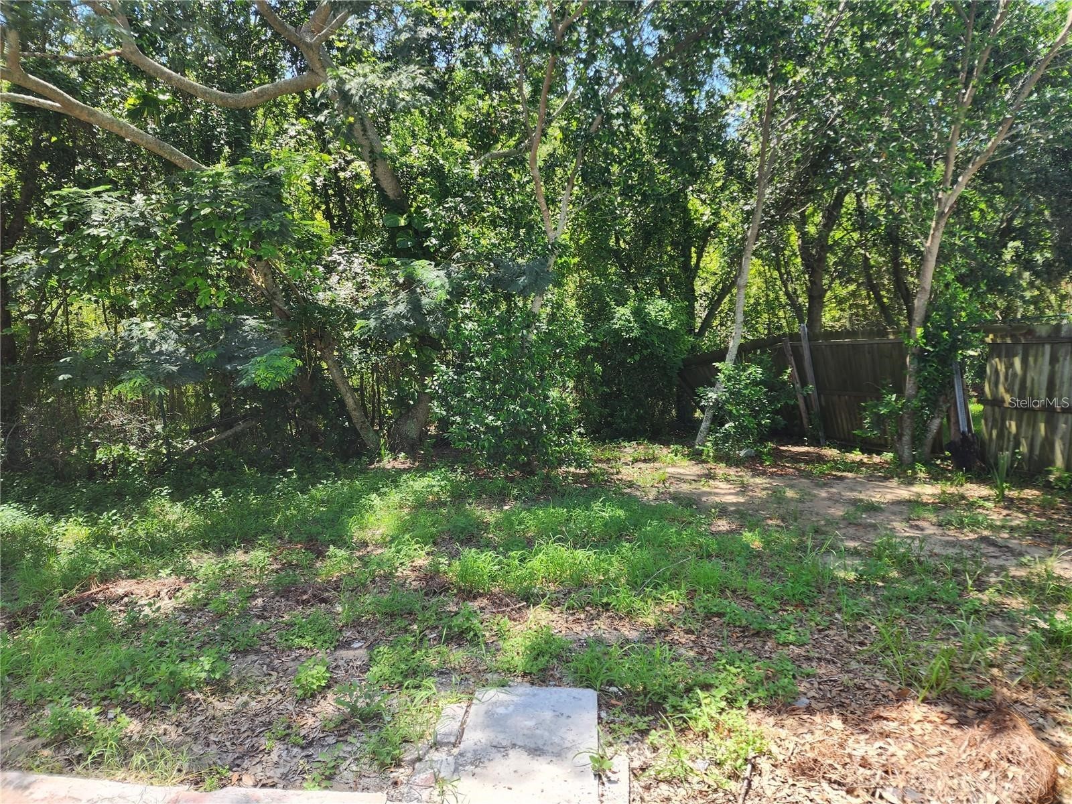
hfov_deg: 73.9
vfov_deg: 58.9
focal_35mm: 23
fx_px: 712
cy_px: 402
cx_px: 536
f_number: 1.8
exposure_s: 1/180
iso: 16
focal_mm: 6.4
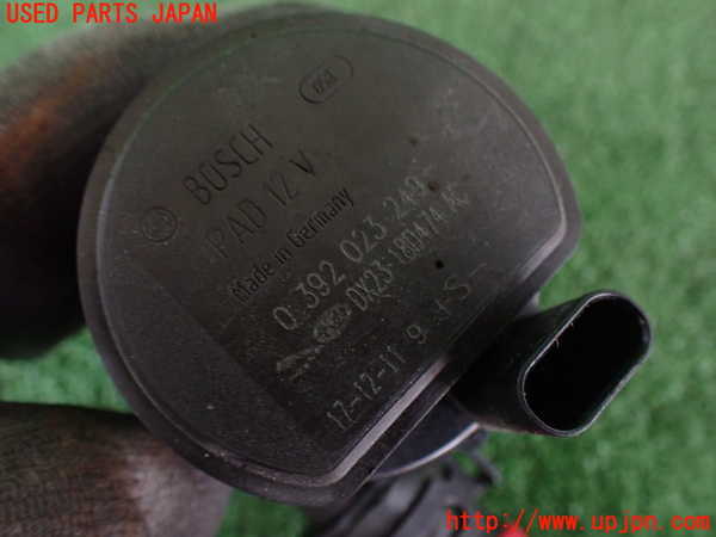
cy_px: 268
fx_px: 621
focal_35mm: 30
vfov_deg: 46.8
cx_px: 358
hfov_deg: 60.0
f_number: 2.3
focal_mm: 5.4
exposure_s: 1/30
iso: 800
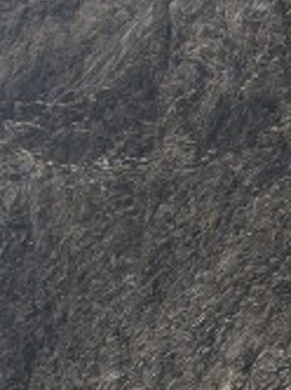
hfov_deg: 8.9
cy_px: 277
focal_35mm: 162
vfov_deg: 12.2
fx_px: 1820
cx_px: 413
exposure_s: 1/110
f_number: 4.5
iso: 50
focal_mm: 8.9
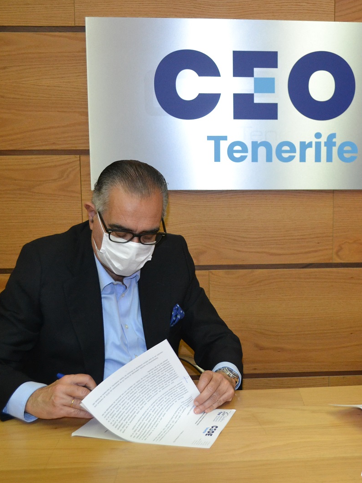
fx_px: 669
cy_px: 241
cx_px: 304
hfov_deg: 29.4
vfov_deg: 39.7
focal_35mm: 48
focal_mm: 22
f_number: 4
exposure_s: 1/60
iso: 1800
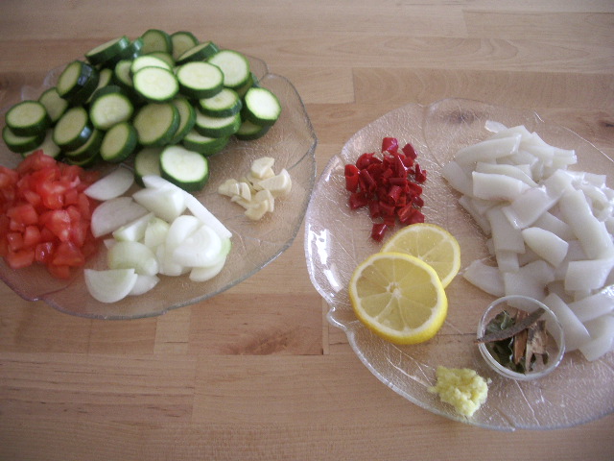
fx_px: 621
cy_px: 230
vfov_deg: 40.7
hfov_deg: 52.6
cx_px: 307
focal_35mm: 35
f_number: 2.6
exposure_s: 1/20
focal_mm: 5.8
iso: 200
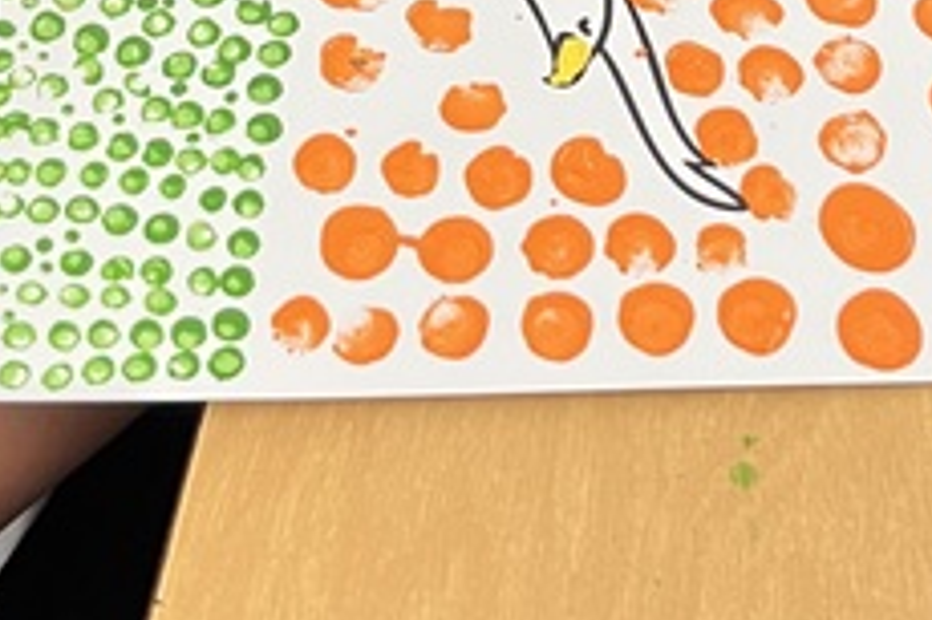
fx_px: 2432
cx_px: 474
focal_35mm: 94
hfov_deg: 21.7
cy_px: -280
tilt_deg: -50.3
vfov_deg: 13.7
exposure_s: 1/60
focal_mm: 5.1
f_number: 1.6
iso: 125
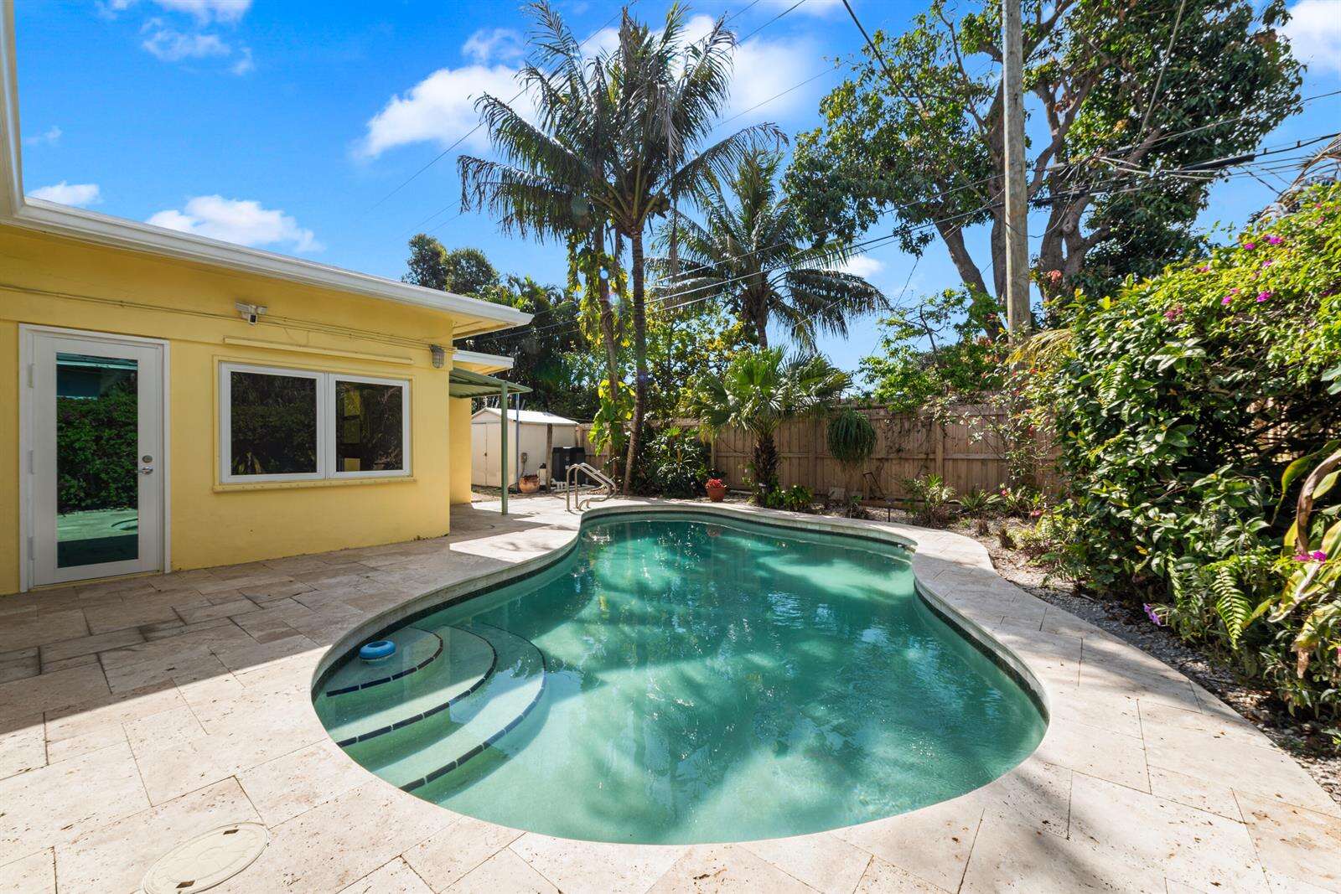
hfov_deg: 104.2
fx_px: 522
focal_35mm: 14
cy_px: 447
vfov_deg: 81.2
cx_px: 670
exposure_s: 1/100
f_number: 13
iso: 100
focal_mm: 14
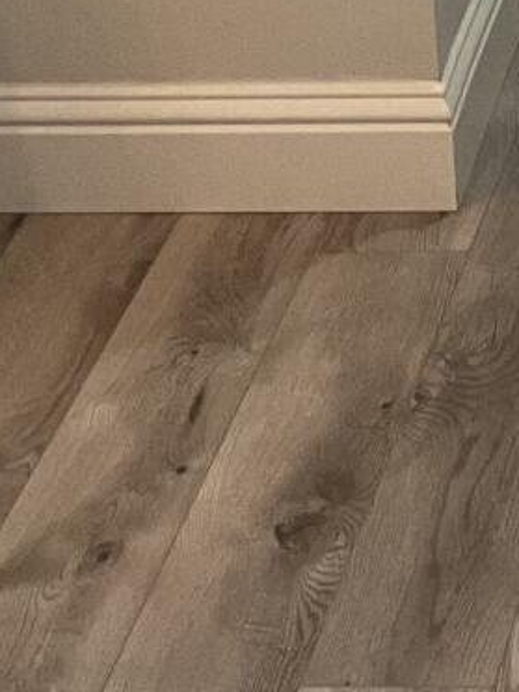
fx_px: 3119
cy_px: -752
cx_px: 1051
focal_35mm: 156
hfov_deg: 8.9
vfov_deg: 11.3
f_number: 1.8
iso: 125
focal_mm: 3
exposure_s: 1/60
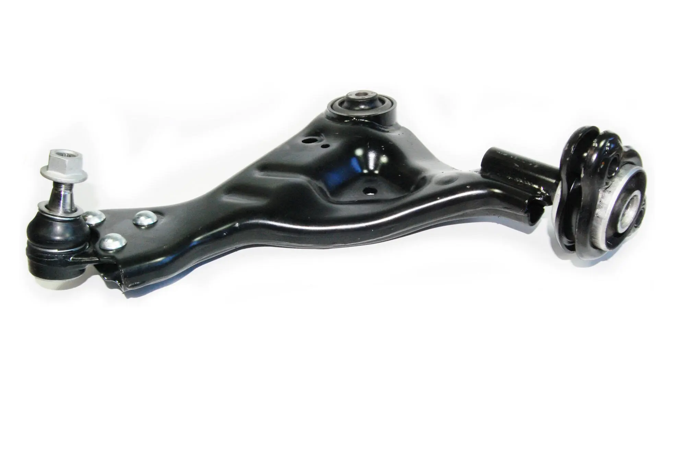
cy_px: 228
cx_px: 343
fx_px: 514
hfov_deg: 67.4
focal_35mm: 27
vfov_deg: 47.9
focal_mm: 18
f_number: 22
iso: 800
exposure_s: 1/20
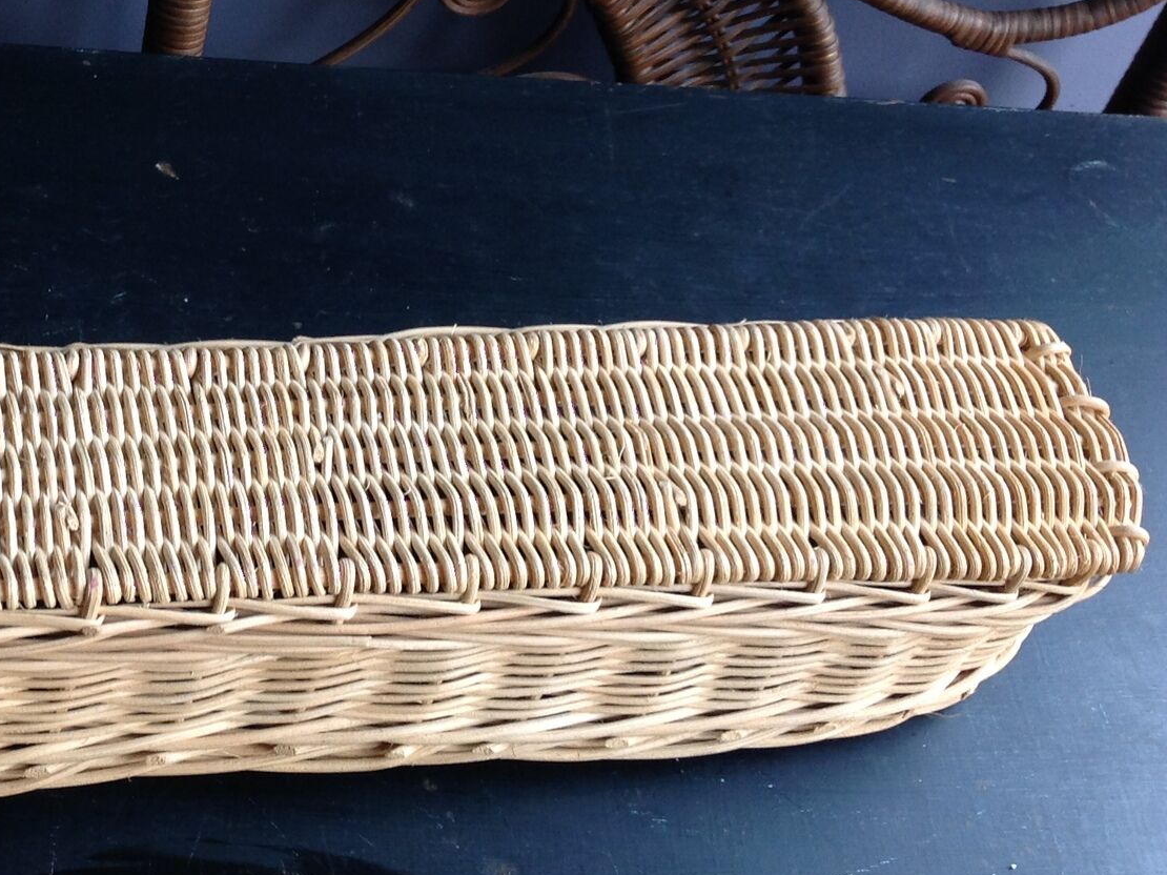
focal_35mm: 63
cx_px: 149
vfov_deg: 23.2
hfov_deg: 29.6
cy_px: 294
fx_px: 2123
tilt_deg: -48.2
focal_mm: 4.28
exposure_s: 1/30
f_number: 2.4
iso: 64
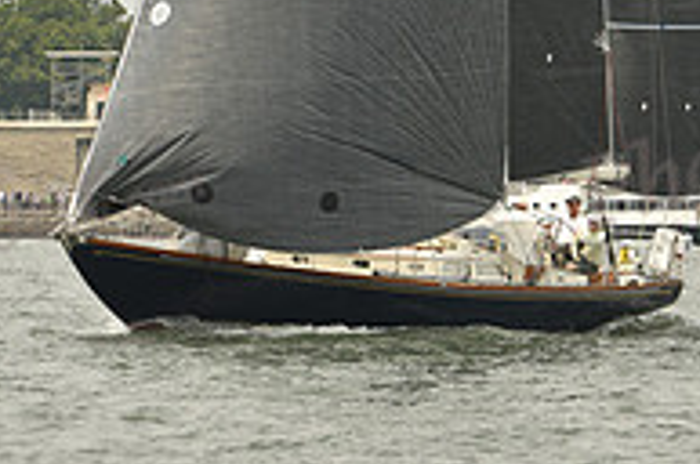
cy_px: -370
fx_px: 8774
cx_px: 394
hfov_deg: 4.6
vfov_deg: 3.0
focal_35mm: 452
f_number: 10
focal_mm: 150
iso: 250
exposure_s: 1/640
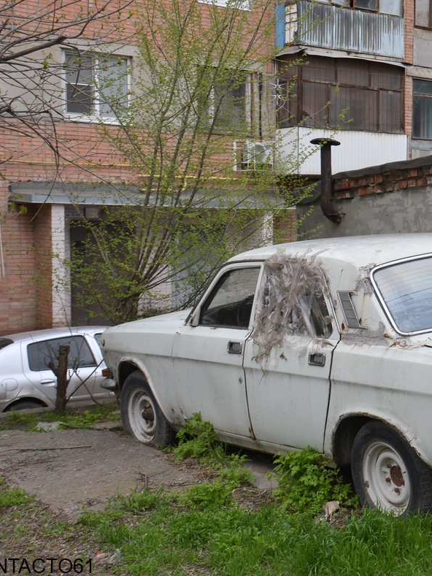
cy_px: 286
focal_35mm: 57
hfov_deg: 24.6
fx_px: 948
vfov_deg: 33.8
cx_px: 425
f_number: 8
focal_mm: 26
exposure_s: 1/250
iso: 200
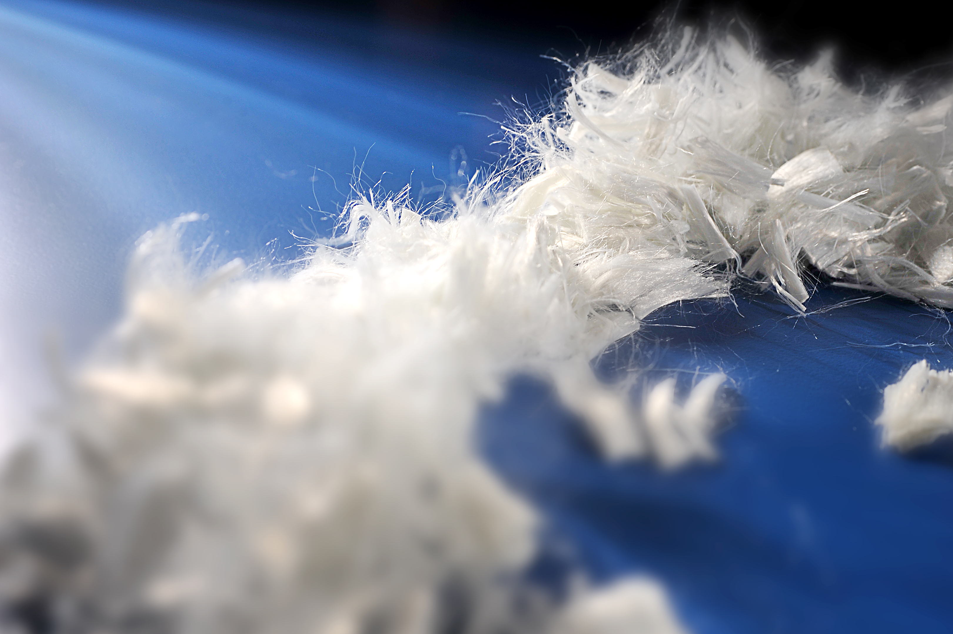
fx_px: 1217
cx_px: 621
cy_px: 268
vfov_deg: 29.2
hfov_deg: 42.3
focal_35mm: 46
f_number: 9
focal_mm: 35
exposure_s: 1/80
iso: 100
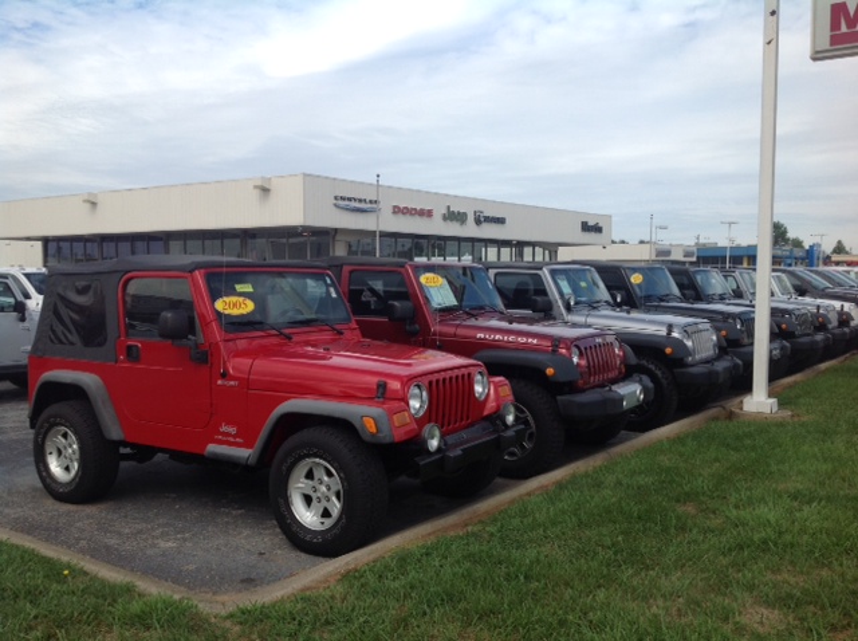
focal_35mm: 35
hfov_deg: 52.7
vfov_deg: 40.6
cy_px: 320
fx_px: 866
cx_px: 429
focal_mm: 4.28
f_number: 2.4
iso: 50
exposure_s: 1/1439
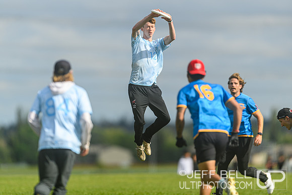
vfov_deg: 2.8
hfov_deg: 4.2
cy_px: 75
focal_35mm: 492
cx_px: 137
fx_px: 3992
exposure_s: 1/1600
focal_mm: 400
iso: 100
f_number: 3.2
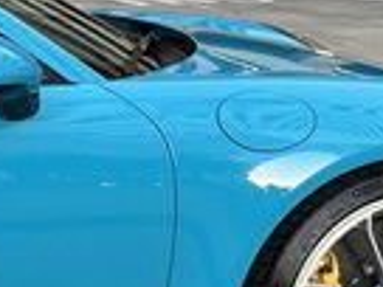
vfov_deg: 5.5
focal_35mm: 272
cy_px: 189
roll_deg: -1.7
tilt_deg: -10.5
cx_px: -313
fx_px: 3009
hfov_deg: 7.1
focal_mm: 6.86
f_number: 1.78
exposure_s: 1/120
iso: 80
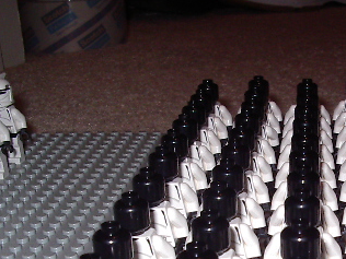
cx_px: 314
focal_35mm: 77
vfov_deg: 18.7
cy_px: 247
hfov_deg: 24.6
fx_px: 770
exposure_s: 1/60
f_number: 4.8
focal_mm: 5.8
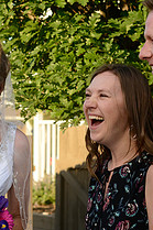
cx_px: 10
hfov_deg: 9.8
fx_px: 888
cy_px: 141
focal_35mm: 139
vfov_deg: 14.8
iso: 400
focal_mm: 50
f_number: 5
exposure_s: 1/400
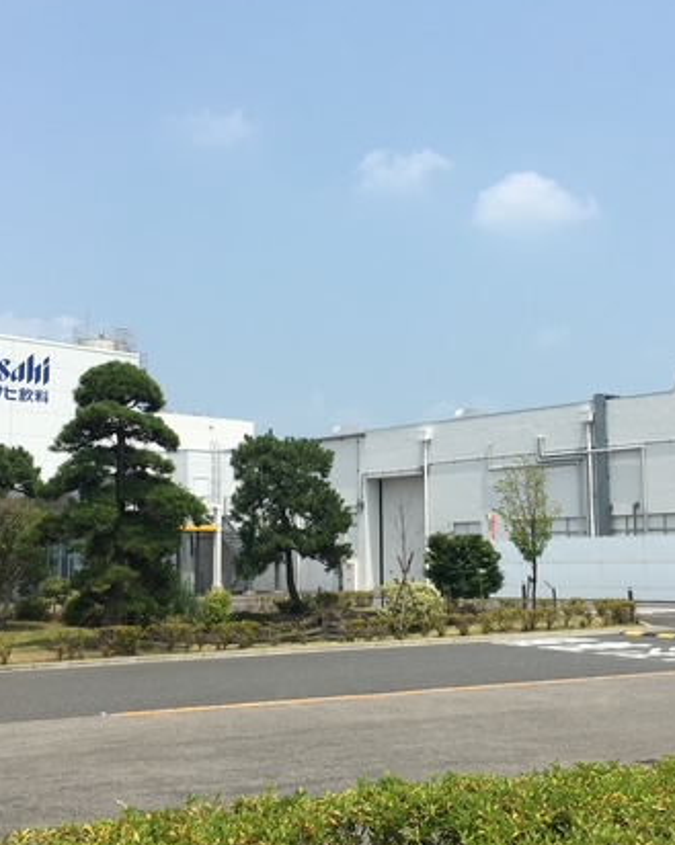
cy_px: 433
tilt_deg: +7.1
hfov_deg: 34.0
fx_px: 1100
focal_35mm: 44
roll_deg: +0.0
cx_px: 390
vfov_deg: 42.0
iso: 25
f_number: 2.2
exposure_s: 1/2024
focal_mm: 4.15
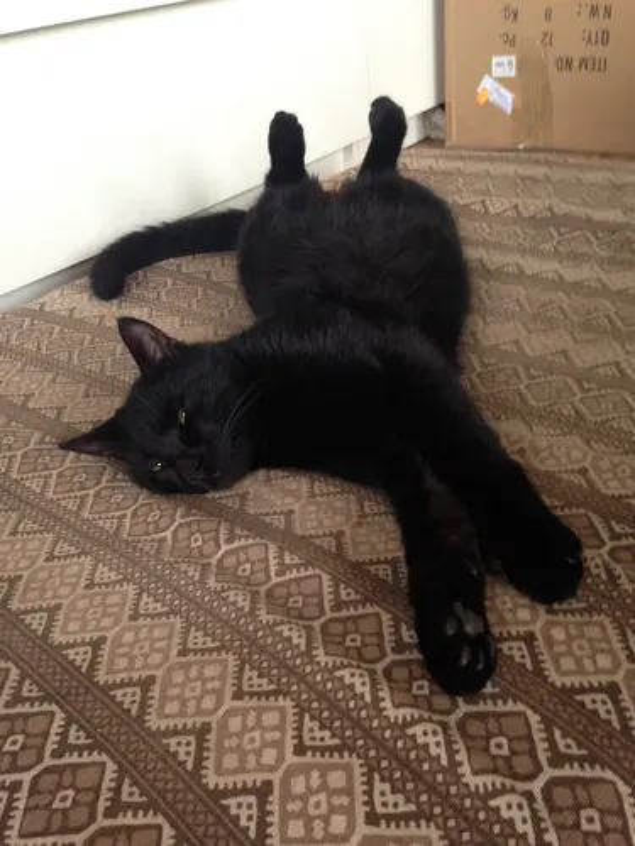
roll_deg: +4.3
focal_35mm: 33
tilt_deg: -31.6
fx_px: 807
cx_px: 318
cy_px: 423
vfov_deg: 55.4
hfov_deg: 42.9
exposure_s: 1/20
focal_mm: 4.12
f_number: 2.4
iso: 64
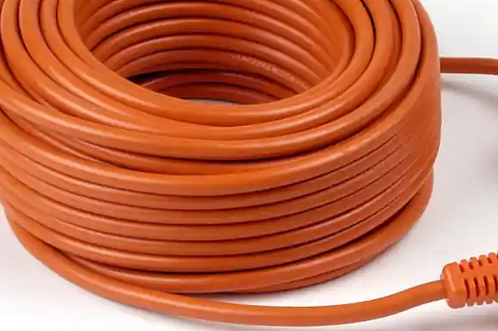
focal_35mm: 156
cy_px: 131
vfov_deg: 8.8
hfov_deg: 13.2
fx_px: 2155
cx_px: 327
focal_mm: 60
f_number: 22
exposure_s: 1/80
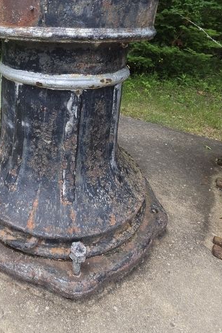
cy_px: 101
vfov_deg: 72.8
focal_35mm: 23
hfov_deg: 50.8
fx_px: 212
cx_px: 35
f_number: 2.2
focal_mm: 2.2
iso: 50
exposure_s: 1/571
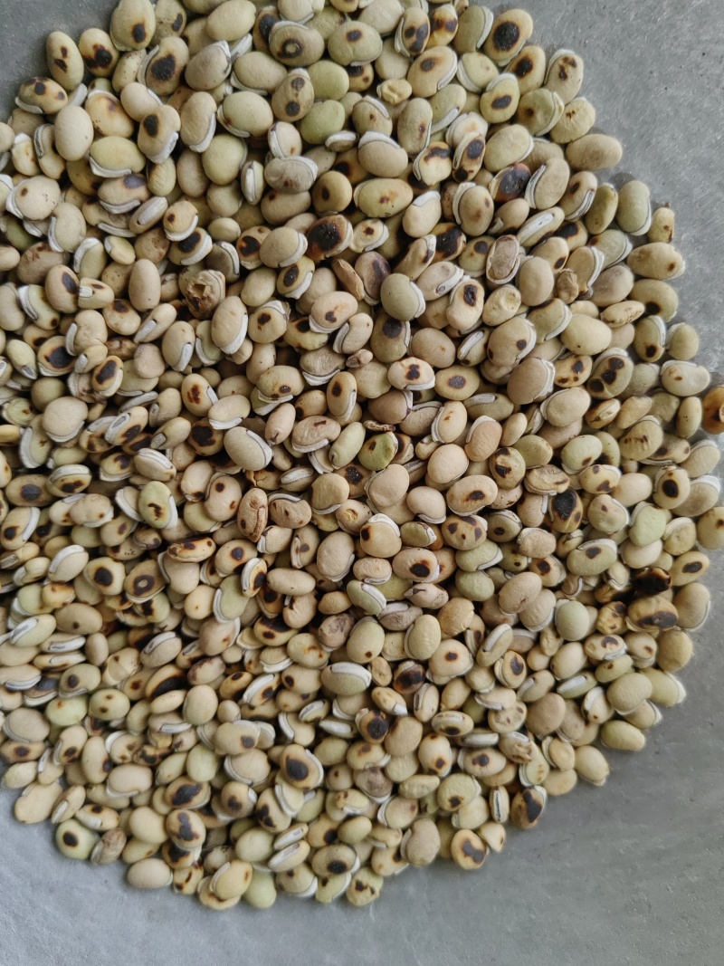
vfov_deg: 65.3
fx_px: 753
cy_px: 483
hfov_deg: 51.3
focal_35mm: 27
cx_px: 362
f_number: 1.9
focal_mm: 5.52
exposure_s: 1/100
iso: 200
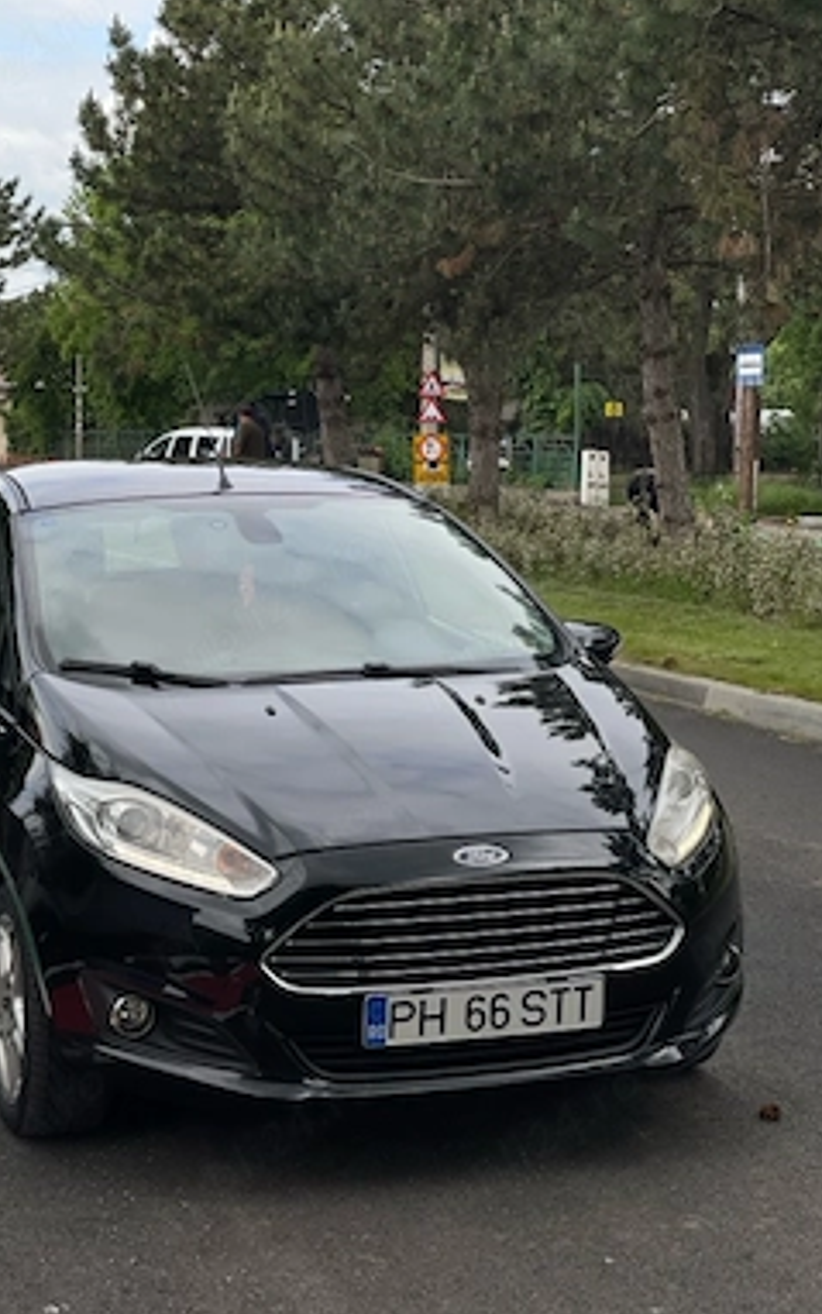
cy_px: 657
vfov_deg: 29.0
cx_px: 330
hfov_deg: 18.3
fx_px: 2543
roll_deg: -0.5
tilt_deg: -4.3
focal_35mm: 71
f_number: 2.2
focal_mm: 7.5
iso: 32
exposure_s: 1/758
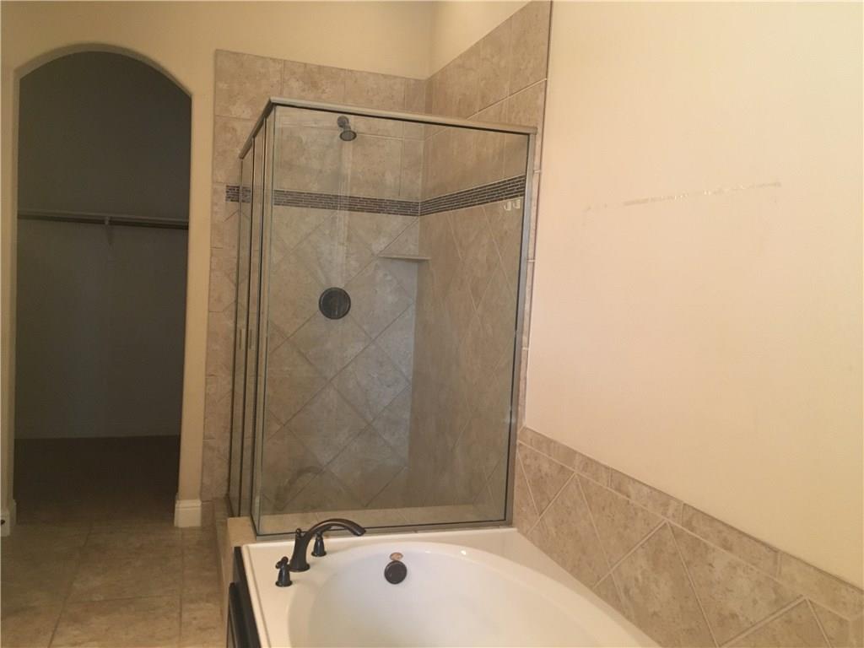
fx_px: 724
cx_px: 432
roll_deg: -2.1
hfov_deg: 61.7
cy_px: 324
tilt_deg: -3.7
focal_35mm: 29
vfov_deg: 48.2
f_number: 2.2
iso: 200
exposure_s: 1/20
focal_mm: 4.15
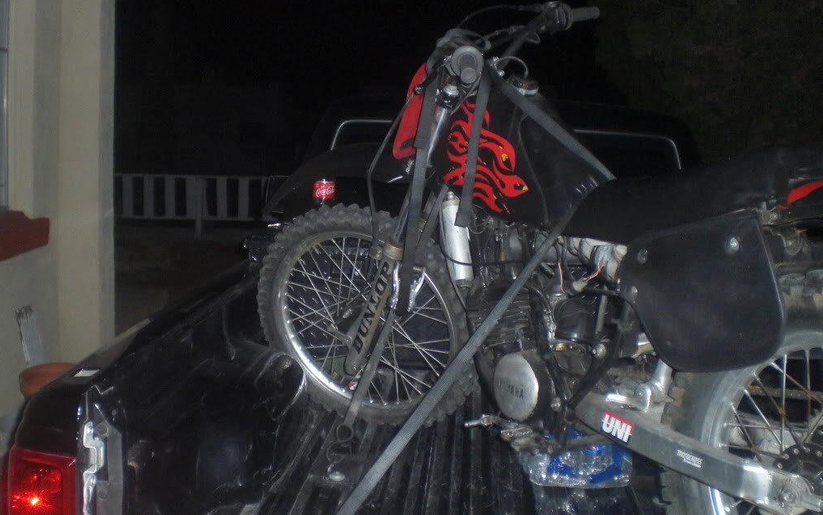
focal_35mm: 41
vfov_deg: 31.2
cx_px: 410
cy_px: 279
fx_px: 920
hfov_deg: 48.2
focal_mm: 6.3
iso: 200
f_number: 3.1
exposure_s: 1/60
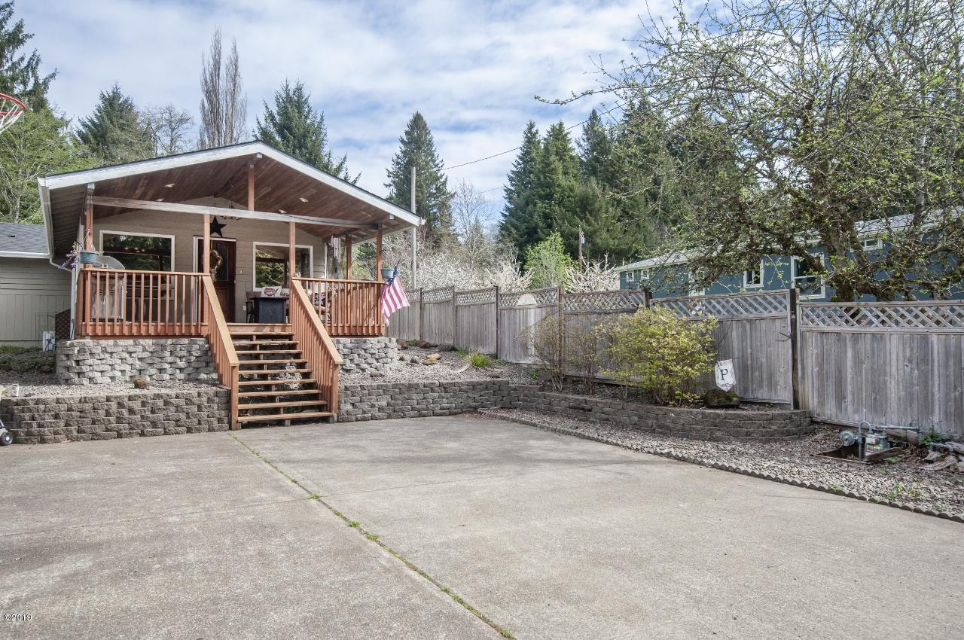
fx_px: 963
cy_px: 320
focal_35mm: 36
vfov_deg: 36.8
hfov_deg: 53.2
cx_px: 482
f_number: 8
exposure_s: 1/350
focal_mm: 24
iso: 200
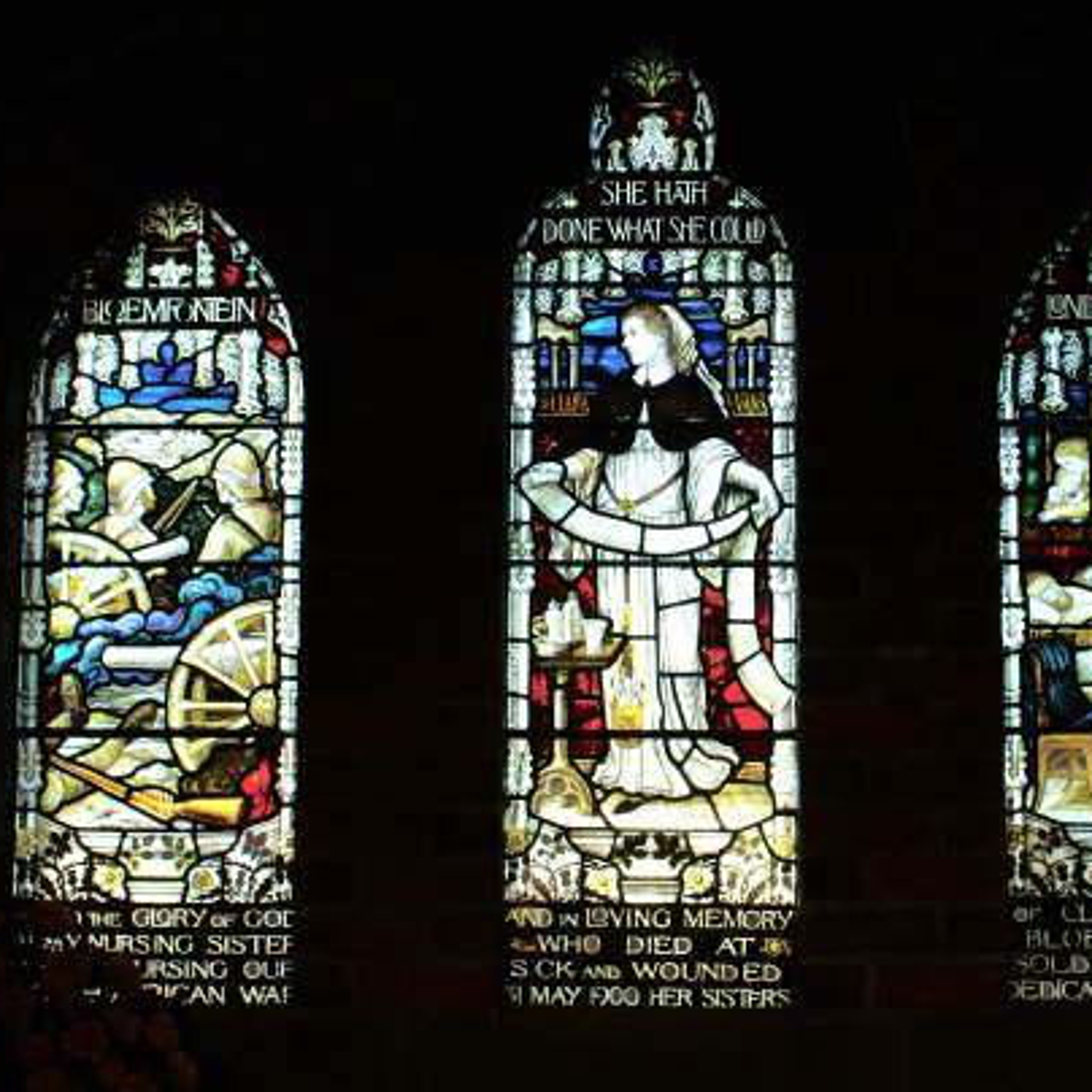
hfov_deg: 29.4
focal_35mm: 58
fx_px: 2070
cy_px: 542
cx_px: 676
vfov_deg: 29.6
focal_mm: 28
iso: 400
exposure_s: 1/10
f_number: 4.5
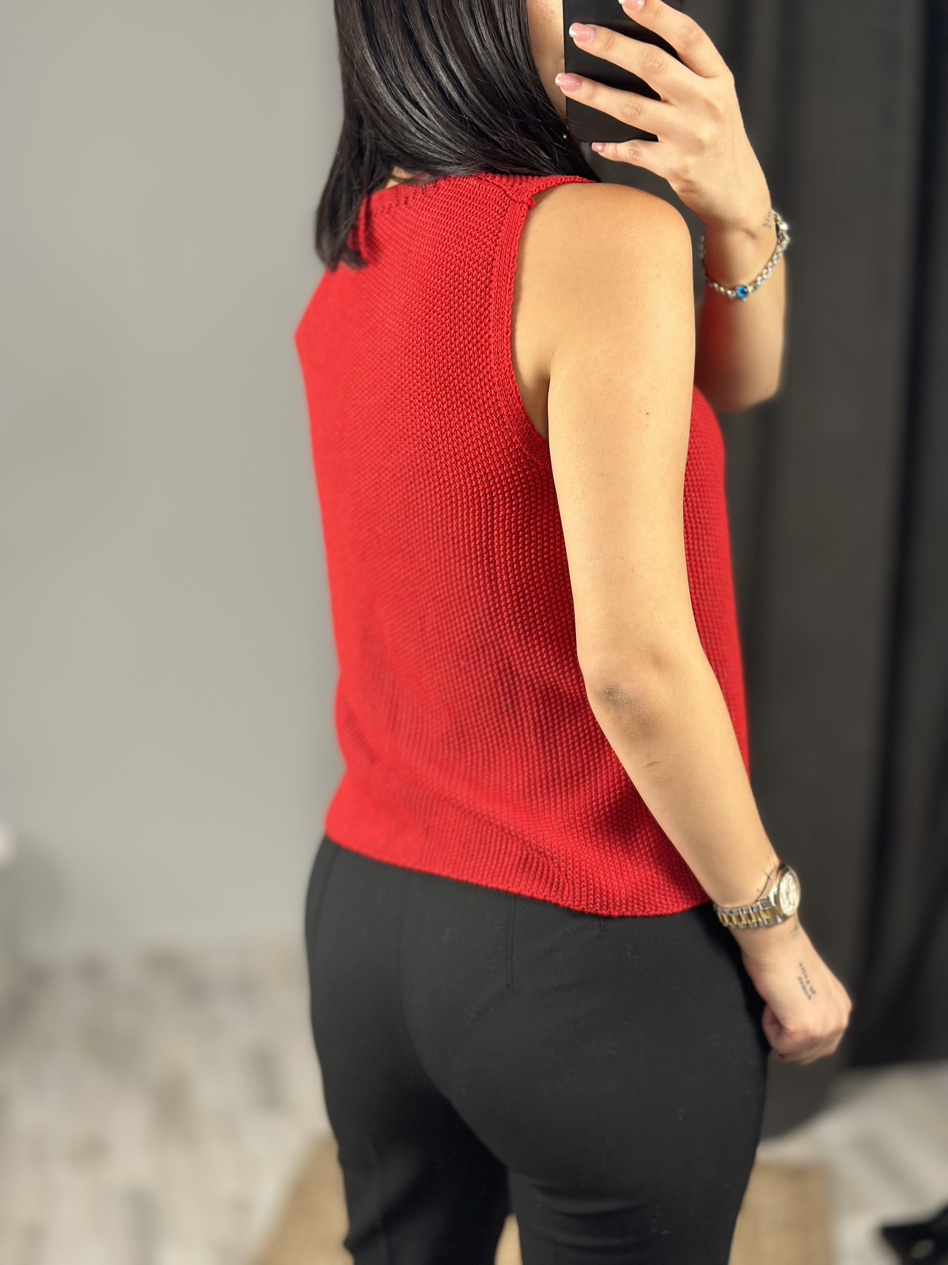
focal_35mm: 48
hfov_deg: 30.3
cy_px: 632
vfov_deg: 39.7
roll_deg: +2.6
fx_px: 1753
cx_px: 474
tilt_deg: -32.5
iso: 64
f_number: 1.78
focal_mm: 6.86
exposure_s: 1/50
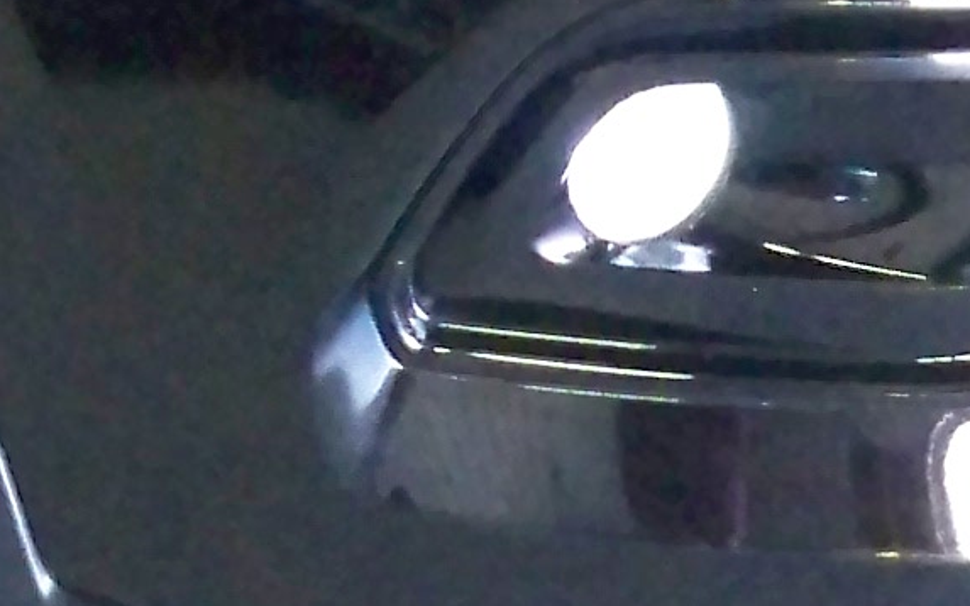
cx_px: -166
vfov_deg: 5.4
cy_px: -728
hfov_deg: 8.8
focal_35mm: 236
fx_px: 6238
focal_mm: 6.3
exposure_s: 1/60
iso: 800
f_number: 3.1
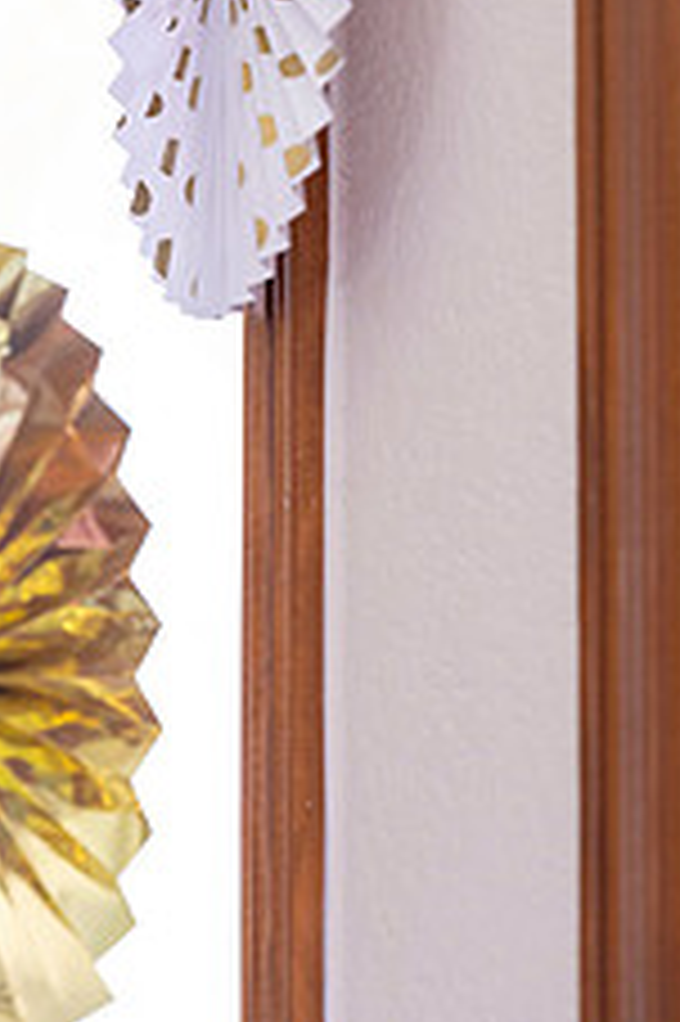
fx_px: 6753
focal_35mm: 238
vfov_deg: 8.6
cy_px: 230
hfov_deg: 5.8
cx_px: 198
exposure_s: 1/50
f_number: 5.6
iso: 800
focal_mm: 120
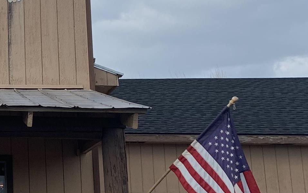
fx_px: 747
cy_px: 82
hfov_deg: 19.7
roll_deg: -1.9
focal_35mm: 89
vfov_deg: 14.7
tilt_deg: +12.0
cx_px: -177
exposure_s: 1/911
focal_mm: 4.25
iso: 25
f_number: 1.8
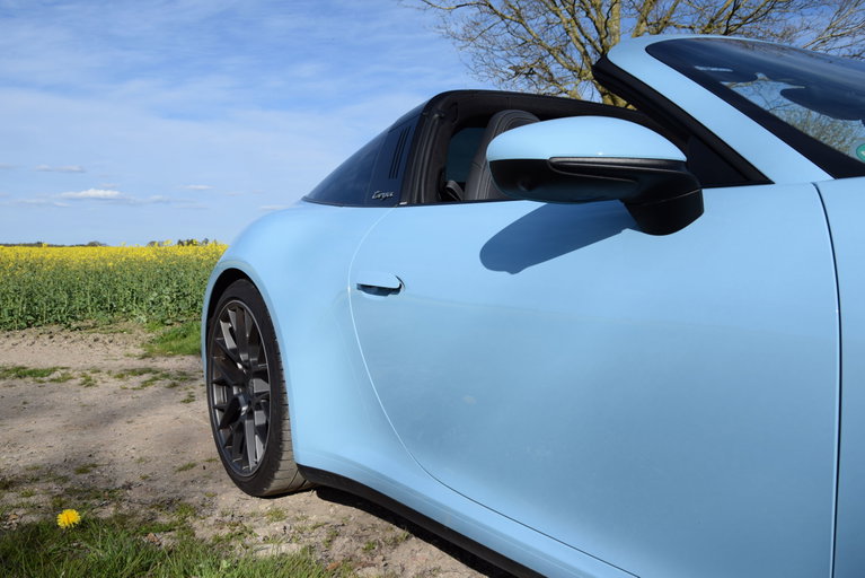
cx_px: 432
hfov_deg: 59.5
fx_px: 757
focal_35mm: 32
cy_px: 289
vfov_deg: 41.7
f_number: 8
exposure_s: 1/800
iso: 200
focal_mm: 21
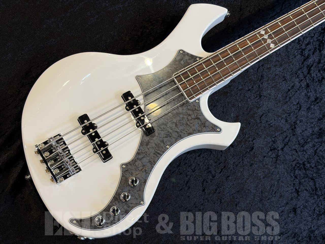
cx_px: 162
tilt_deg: -71.1
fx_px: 488
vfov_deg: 28.0
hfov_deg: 36.8
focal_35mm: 52
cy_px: 122
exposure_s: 1/60
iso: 50
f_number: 1.6
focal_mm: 5.96
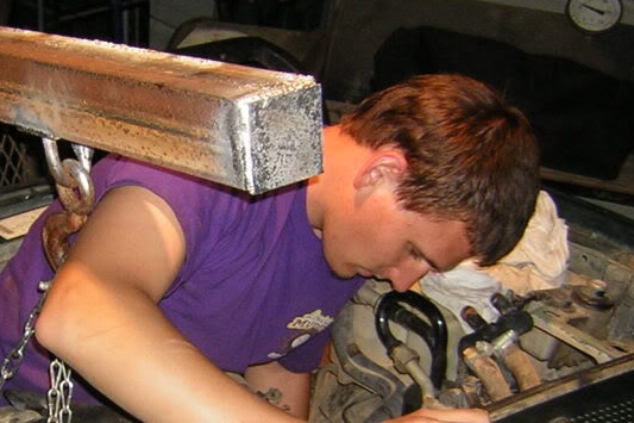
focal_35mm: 72
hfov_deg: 27.8
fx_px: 1268
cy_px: 328
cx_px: 172
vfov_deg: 18.8
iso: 68
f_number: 2.6
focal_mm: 4.7
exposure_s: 1/60.1
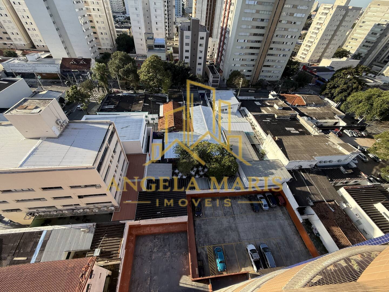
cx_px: 194
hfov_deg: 102.1
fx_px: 157
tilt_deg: -44.4
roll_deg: -4.0
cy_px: 146
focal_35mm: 14
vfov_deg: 85.7
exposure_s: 1/631
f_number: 2.2
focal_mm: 2.22
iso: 64
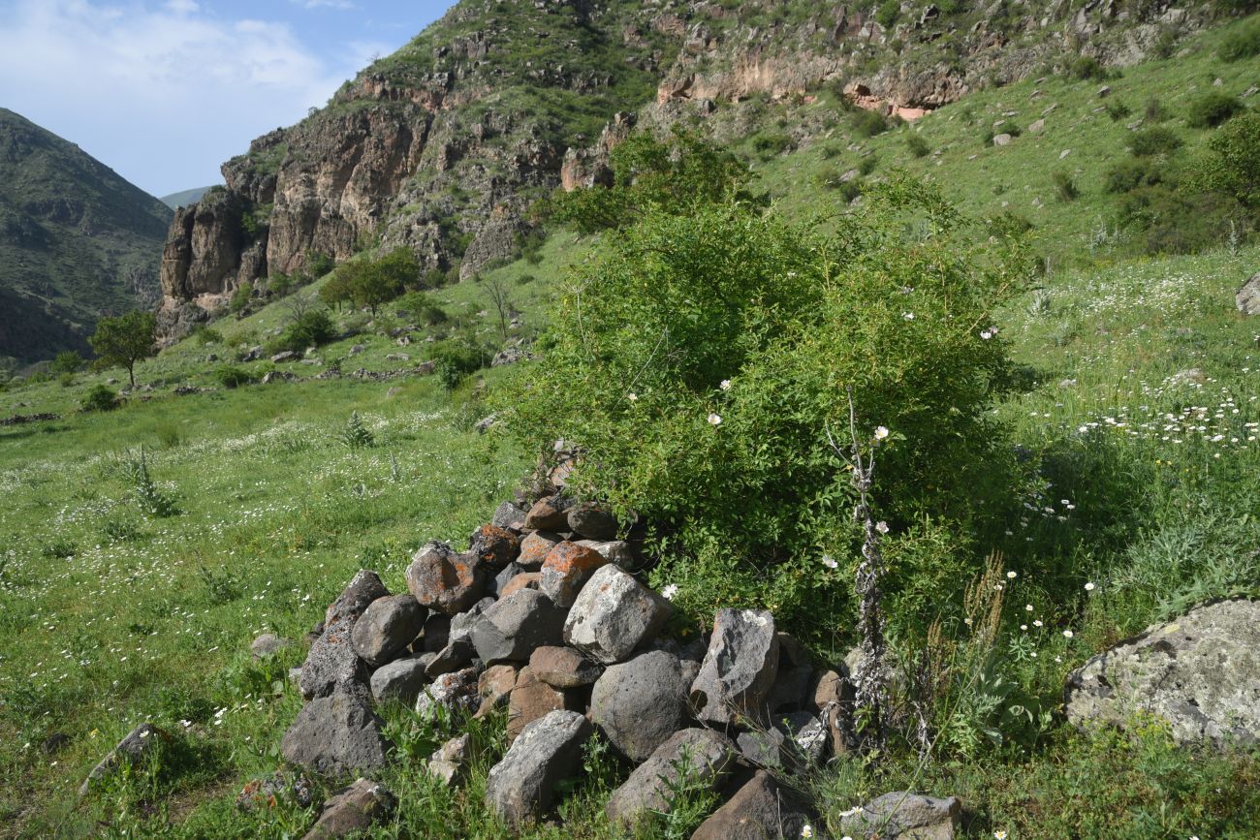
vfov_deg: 27.0
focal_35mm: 50
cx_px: 630
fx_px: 1750
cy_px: 420
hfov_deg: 39.6
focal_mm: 50
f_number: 11
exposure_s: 1/125
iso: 125
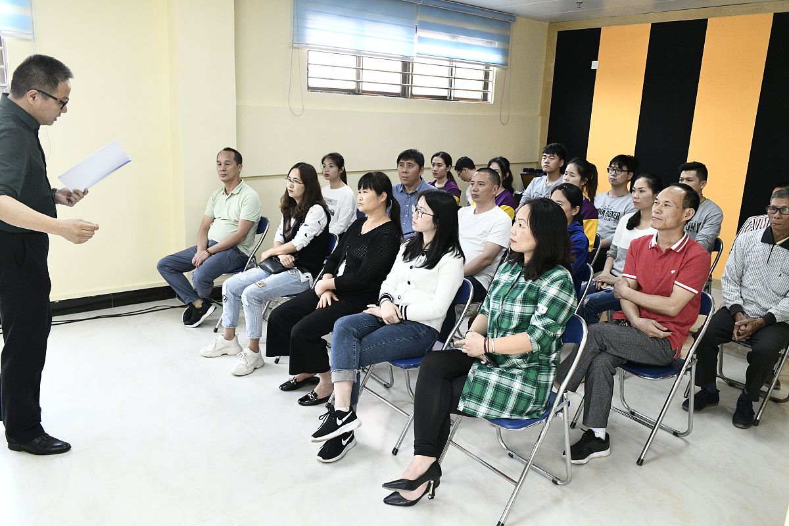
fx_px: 614
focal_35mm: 28
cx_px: 394
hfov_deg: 65.5
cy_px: 263
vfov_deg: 46.4
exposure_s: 1/640
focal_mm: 28
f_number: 6.3
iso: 5000
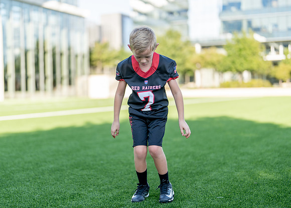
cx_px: 126
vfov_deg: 24.0
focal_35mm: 59
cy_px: 105
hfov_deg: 33.1
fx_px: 489
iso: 100
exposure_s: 1/1600
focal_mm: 50
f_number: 1.2
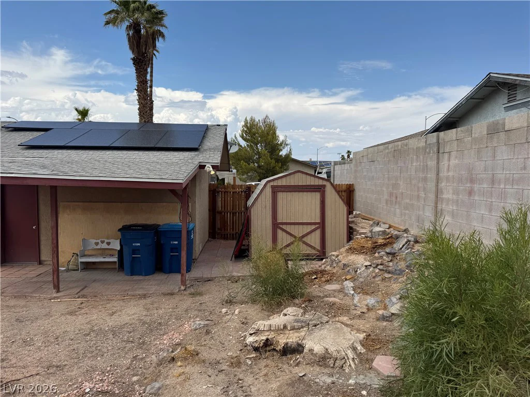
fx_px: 367
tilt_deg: -4.0
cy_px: 198
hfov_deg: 71.6
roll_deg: -0.2
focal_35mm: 24
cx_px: 265
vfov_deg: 56.8
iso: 80
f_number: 1.78
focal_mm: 6.76
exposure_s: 1/4608
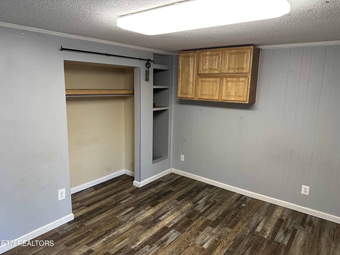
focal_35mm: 24
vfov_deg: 56.8
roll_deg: -1.2
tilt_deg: -10.4
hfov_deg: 71.6
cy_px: 128
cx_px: 170
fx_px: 236
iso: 250
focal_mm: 6.86
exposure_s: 1/103
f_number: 1.78
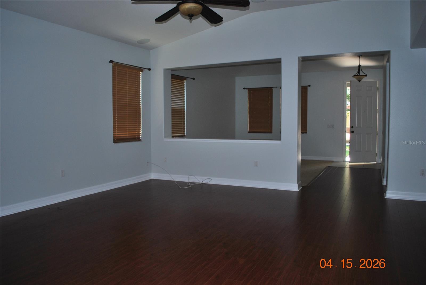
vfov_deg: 48.0
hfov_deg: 67.3
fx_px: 320
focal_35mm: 27
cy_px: 142
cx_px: 213
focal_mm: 18
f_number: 3.5
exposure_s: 1/60
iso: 200
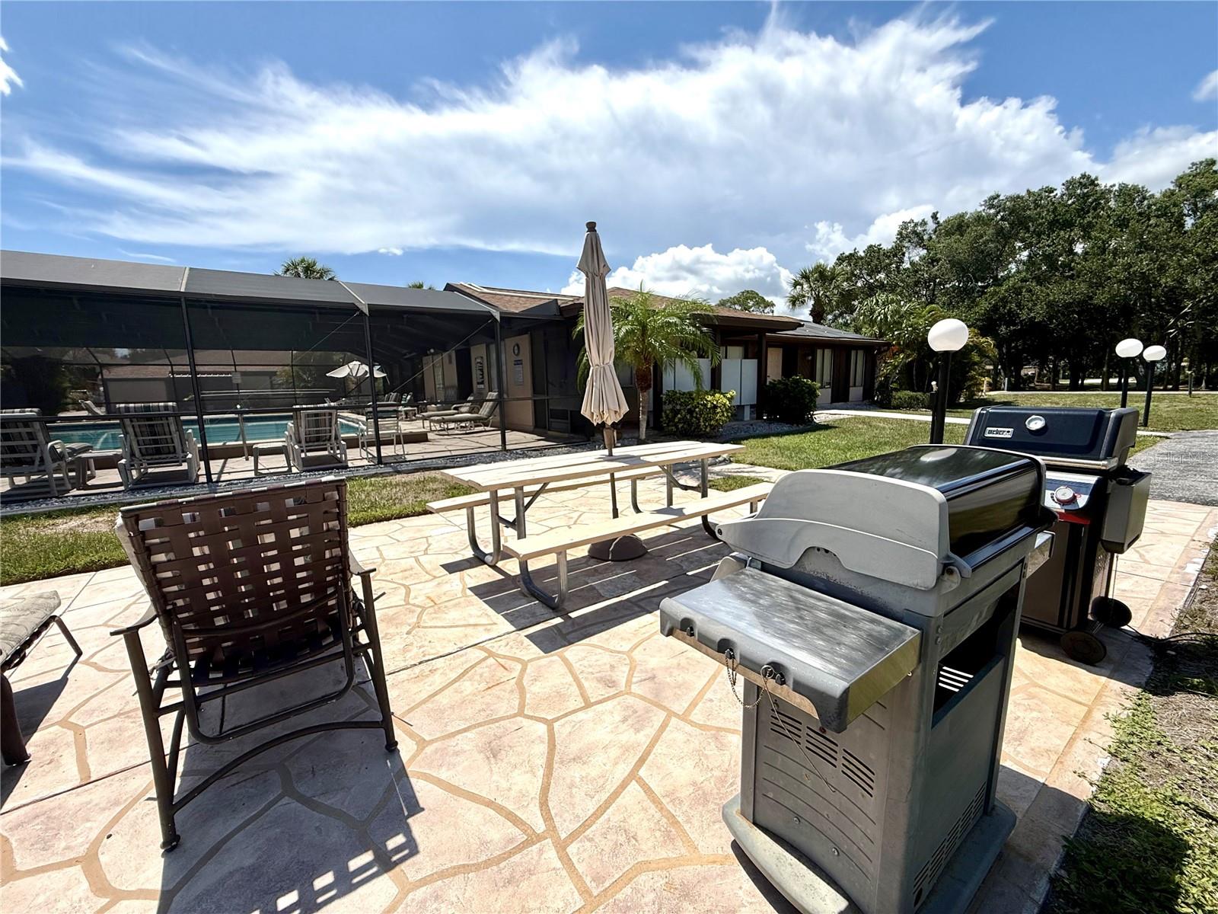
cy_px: 457
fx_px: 493
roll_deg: +1.1
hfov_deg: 102.1
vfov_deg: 85.7
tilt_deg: -6.9
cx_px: 609
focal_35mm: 14
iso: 50
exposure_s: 1/3460
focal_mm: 2.22
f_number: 2.2
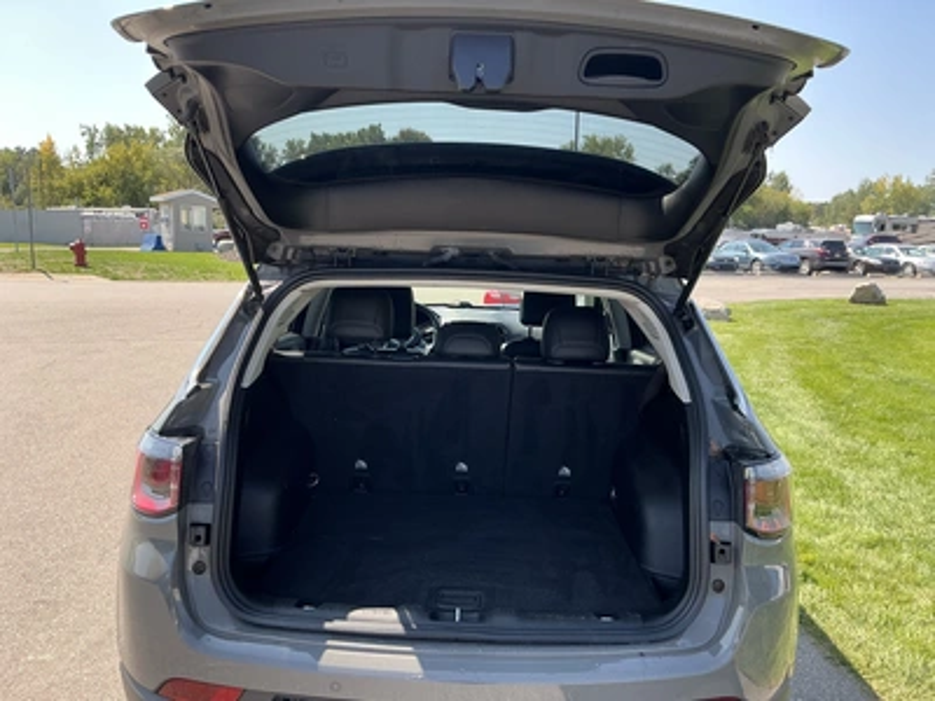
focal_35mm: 28
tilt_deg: -3.8
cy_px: 350
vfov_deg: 49.7
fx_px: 756
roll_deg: -1.7
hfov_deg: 63.4
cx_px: 468
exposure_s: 1/372
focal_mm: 3
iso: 25
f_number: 1.8
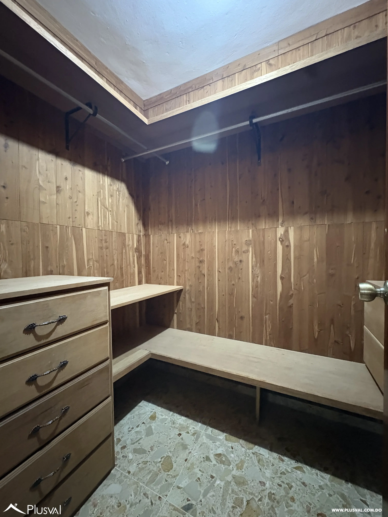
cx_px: 194
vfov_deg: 102.1
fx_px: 209
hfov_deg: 85.7
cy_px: 258
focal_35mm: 14
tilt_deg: -0.5
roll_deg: +0.8
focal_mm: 2.22
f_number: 2.2
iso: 1250
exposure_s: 1/30
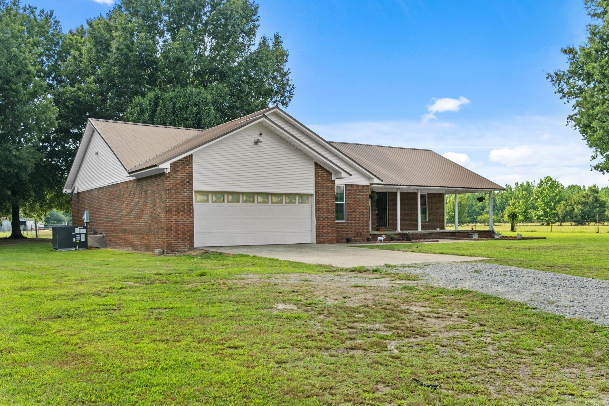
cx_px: 304
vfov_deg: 40.0
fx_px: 558
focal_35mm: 33
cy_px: 203
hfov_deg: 57.2
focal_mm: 21.9
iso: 400
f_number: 7.1
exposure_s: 1/100
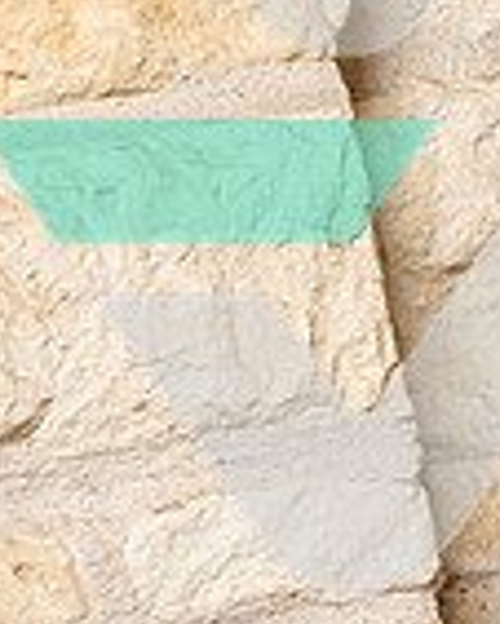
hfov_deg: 6.5
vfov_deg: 8.5
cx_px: 1102
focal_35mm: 228
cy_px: 356
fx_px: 4213
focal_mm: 59
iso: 100
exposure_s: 1/250
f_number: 5
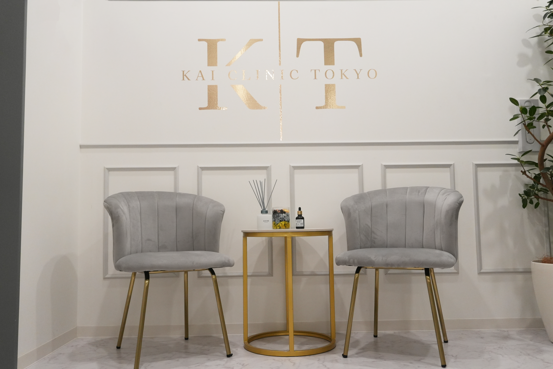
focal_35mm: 32
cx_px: 276
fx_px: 484
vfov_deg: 41.7
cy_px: 184
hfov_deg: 59.5
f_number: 4
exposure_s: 1/160
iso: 1000
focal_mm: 21
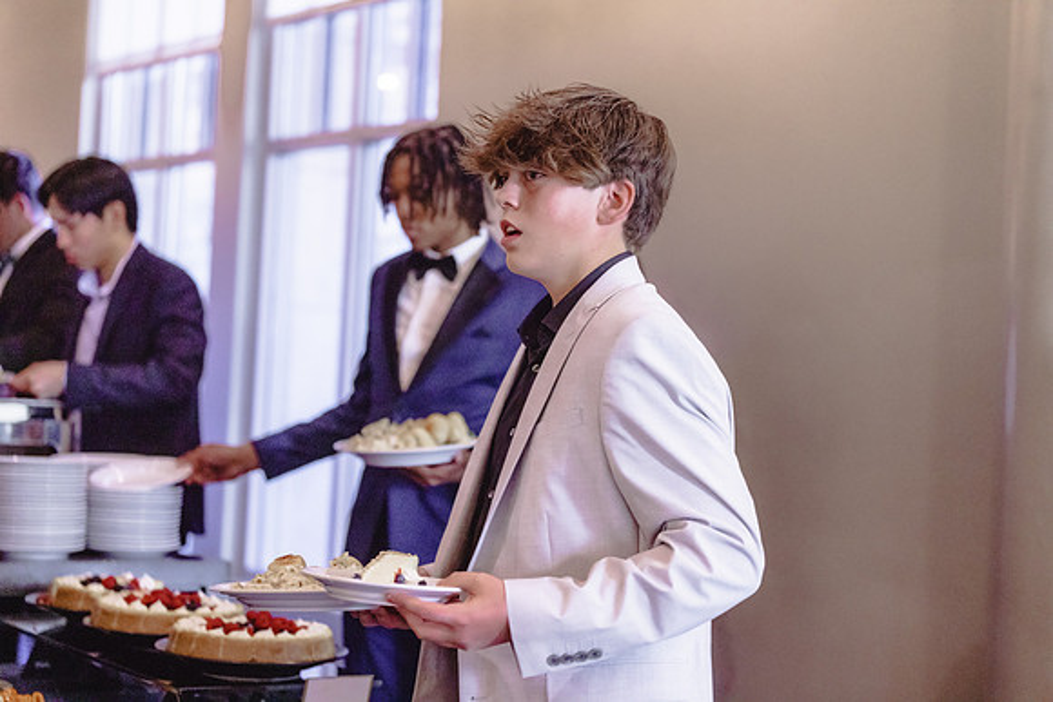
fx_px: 2048
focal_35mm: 70
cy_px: 351
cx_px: 526
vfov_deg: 19.5
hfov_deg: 28.8
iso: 3200
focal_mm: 70
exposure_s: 1/250
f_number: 2.8
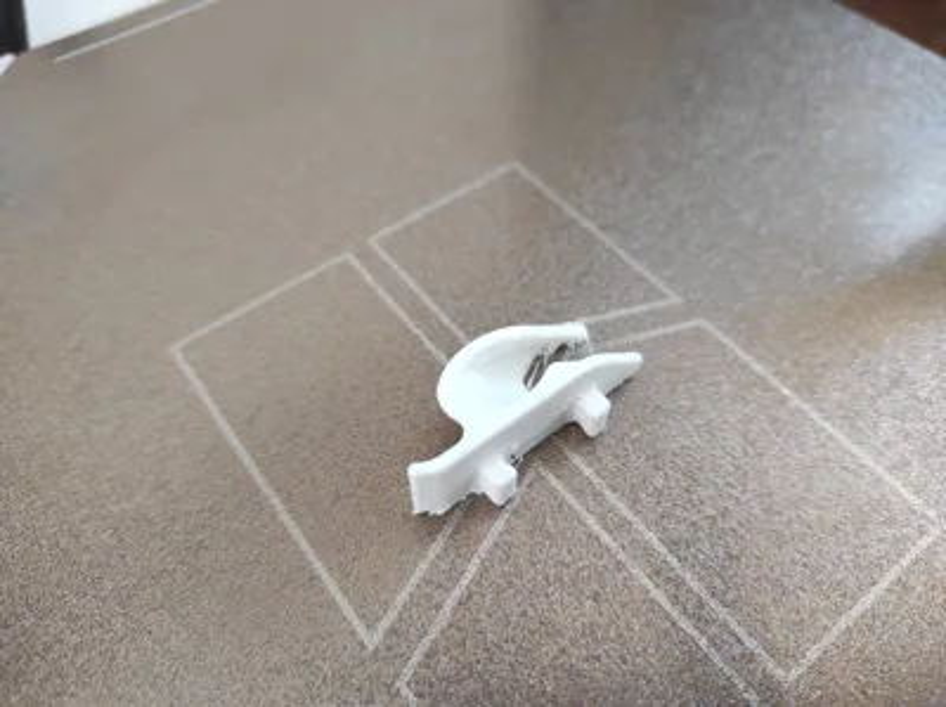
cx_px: 473
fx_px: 682
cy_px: 354
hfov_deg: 69.5
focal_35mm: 25
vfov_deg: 54.8
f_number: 1.89
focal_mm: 5.43
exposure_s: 1/50
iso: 282
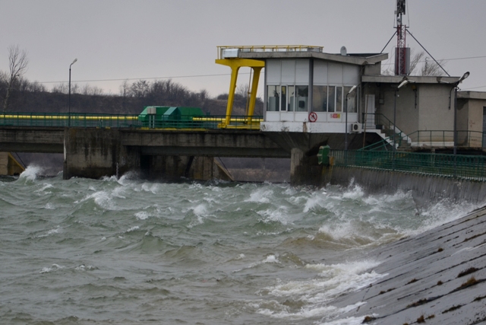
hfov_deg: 13.0
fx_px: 2127
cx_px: 243
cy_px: 162
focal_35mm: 158
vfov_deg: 8.7
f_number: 6.3
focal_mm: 105
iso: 200
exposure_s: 1/160
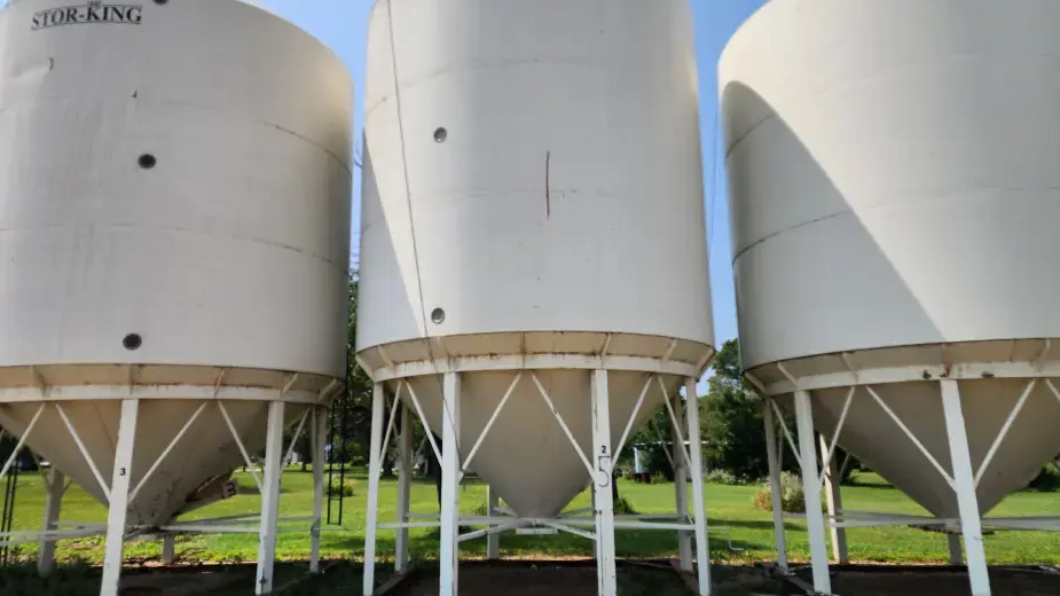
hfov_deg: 71.9
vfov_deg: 44.3
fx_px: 731
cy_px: 264
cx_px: 536
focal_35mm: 26
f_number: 1.8
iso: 12
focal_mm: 6.4
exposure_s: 1/1465
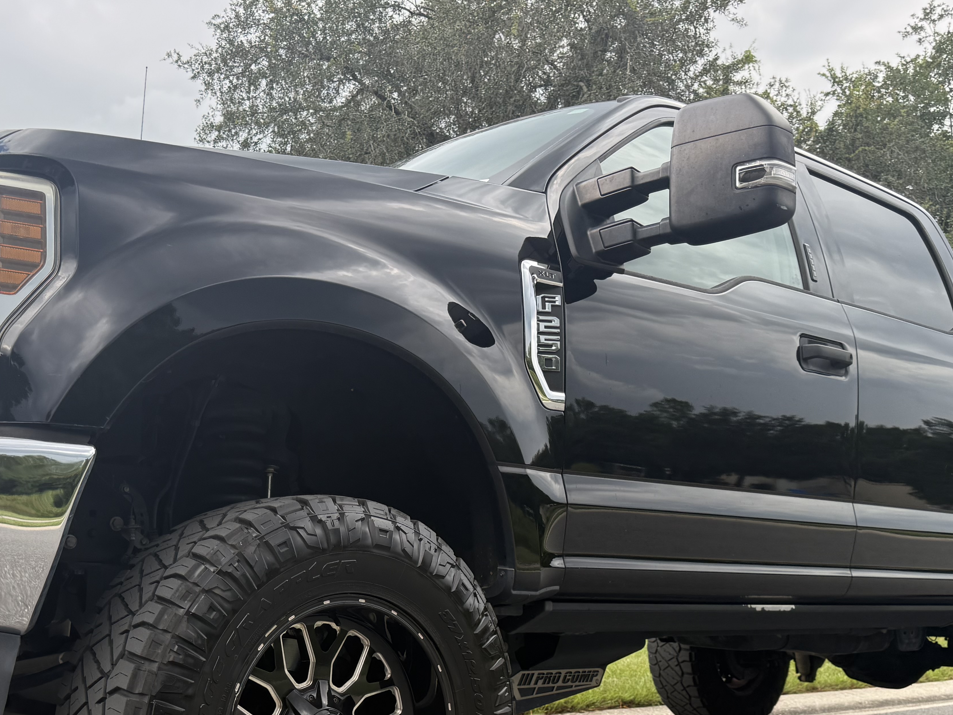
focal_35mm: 41
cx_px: 373
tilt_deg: -0.2
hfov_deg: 45.5
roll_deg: -2.1
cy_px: 560
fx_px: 1129
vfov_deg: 34.2
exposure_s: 1/689
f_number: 1.78
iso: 100
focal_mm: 6.76
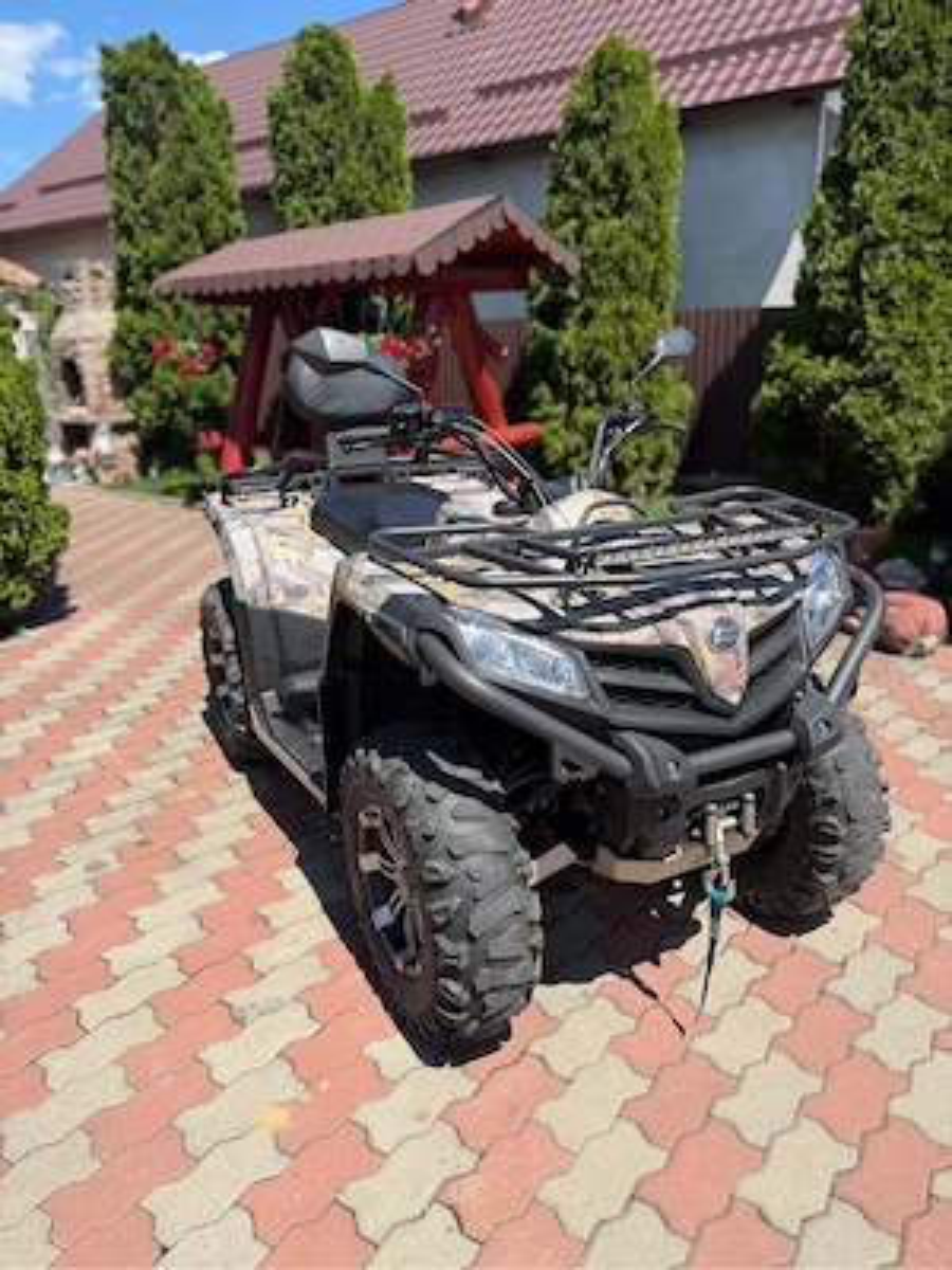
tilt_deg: -17.9
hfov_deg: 56.8
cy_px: 635
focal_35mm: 24
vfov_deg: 71.6
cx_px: 476
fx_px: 880
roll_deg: +0.4
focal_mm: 6.76
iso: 80
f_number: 1.78
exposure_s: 1/3145
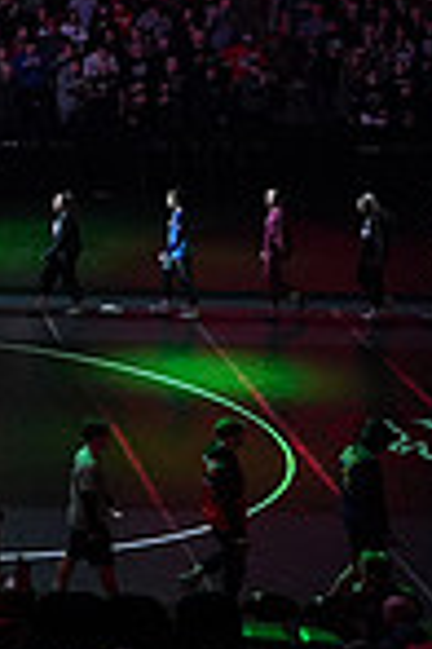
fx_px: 2556
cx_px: -811
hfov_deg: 8.3
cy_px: -135
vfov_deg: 14.0
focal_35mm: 142
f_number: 2.8
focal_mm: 36
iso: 6400
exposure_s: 1/200
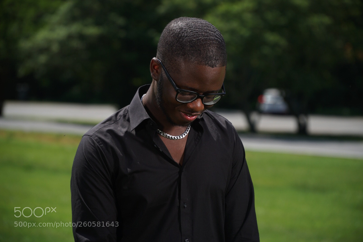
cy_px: 121
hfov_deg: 14.1
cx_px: 182
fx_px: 1468
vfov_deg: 9.4
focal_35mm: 146
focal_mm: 97
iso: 100
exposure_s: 1/1000
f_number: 4
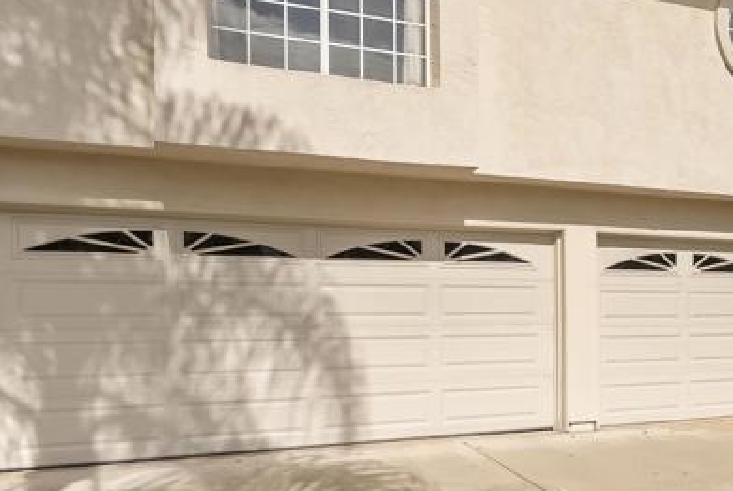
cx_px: 630
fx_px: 856
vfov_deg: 31.5
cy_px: 137
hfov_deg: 43.2
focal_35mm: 42
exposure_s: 1/800
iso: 500
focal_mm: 16
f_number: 8
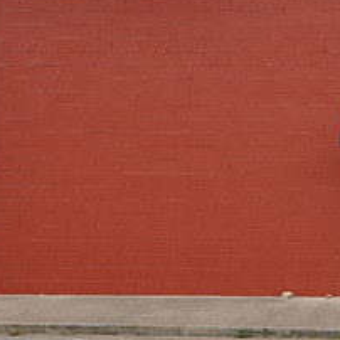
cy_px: 193
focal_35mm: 117
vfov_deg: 14.9
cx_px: 412
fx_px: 1300
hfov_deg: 14.4
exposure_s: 1/60
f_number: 8
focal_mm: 32
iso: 200
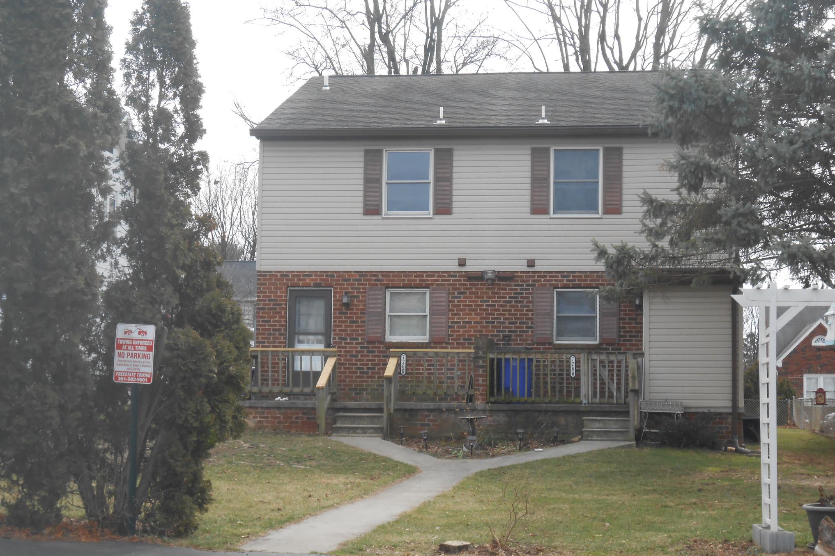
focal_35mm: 66
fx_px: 1531
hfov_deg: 30.5
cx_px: 419
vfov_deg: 20.6
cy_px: 293
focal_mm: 11.3
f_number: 5.6
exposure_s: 1/160
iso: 80
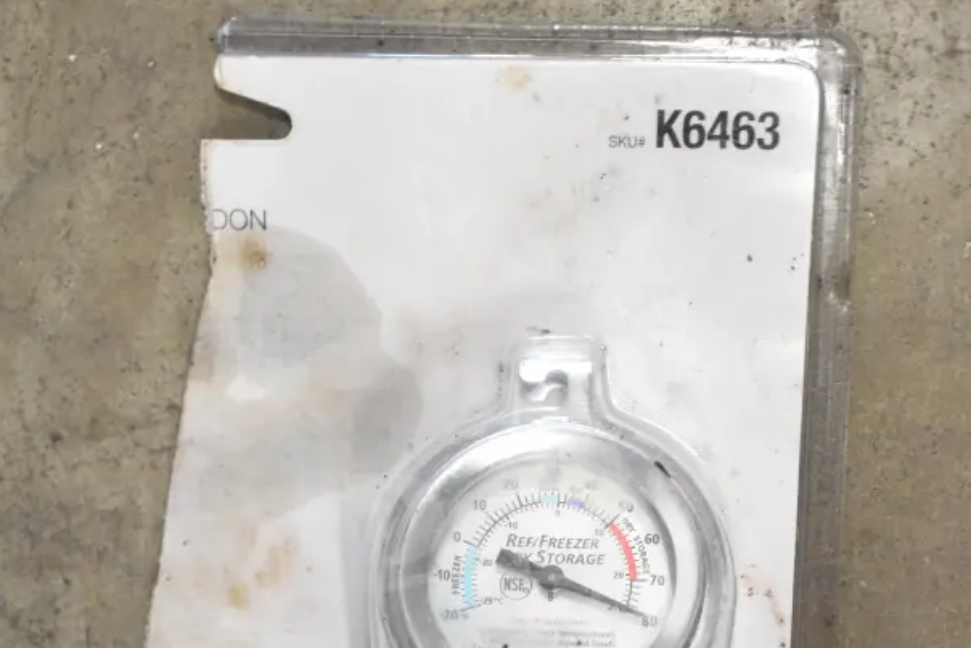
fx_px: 1592
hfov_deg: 33.9
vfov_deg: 22.4
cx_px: 486
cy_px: 600
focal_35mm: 59
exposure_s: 1/40
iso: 2000
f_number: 4
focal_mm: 26
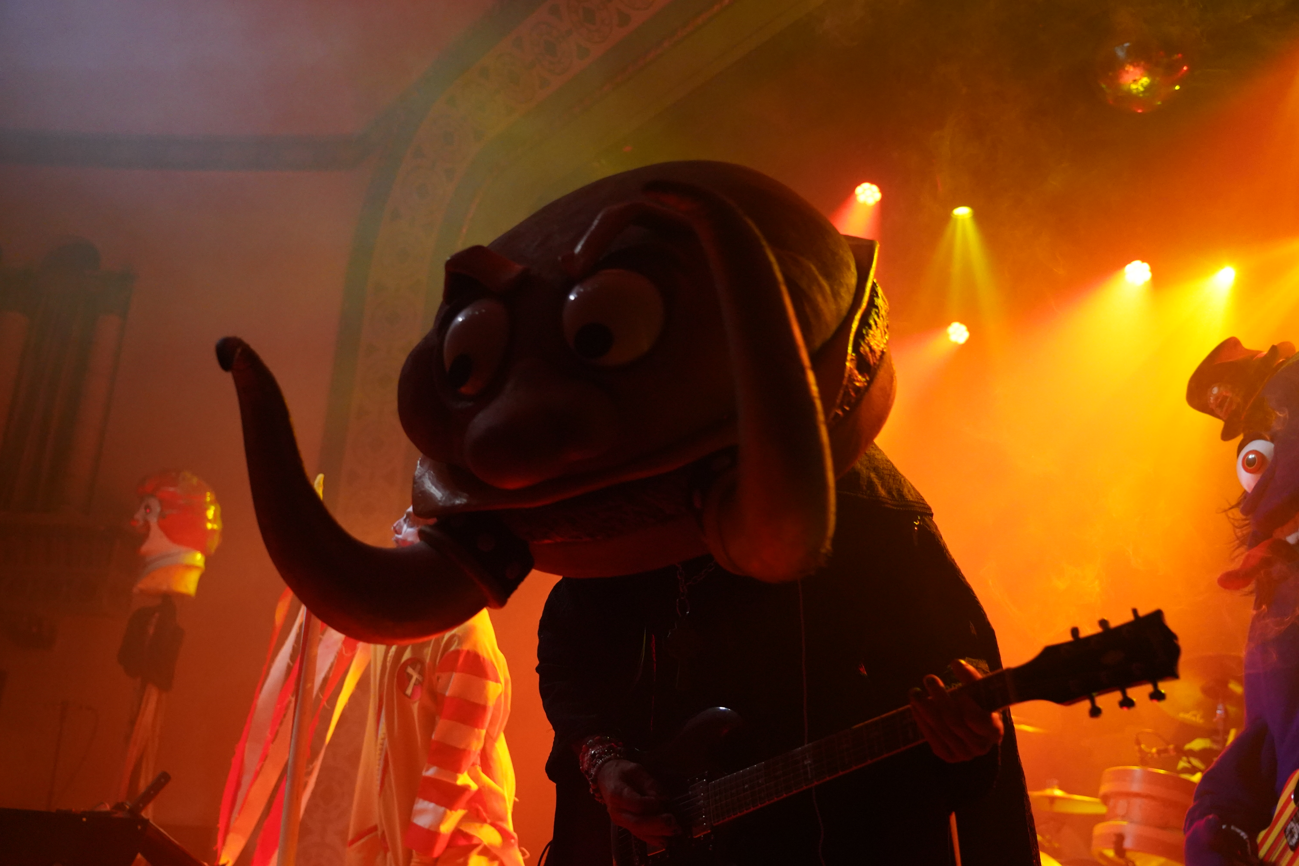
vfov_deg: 34.2
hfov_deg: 49.6
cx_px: 650
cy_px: 433
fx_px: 1407
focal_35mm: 39
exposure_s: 1/160
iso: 8000
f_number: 4
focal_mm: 39
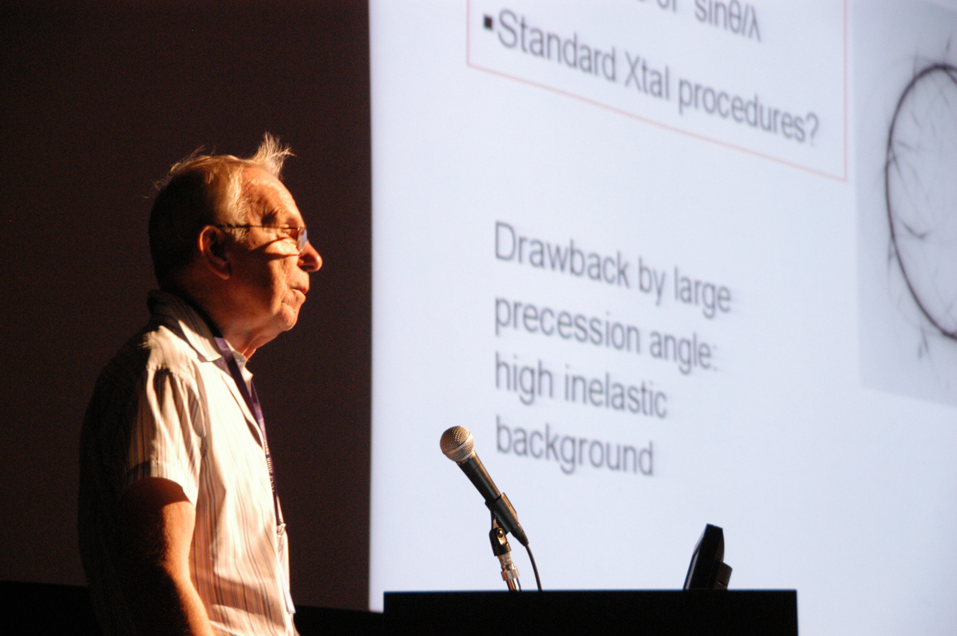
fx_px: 3267
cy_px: 318
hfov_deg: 16.7
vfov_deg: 11.1
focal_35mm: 123
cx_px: 478
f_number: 5.6
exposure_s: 1/20
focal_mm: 82
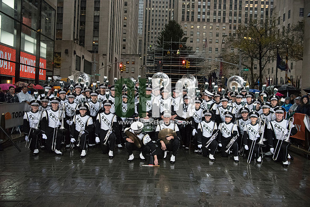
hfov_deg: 61.9
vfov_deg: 43.6
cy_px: 104
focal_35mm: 30
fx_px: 258
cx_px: 155
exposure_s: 1/2500
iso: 10000
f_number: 4
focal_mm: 30
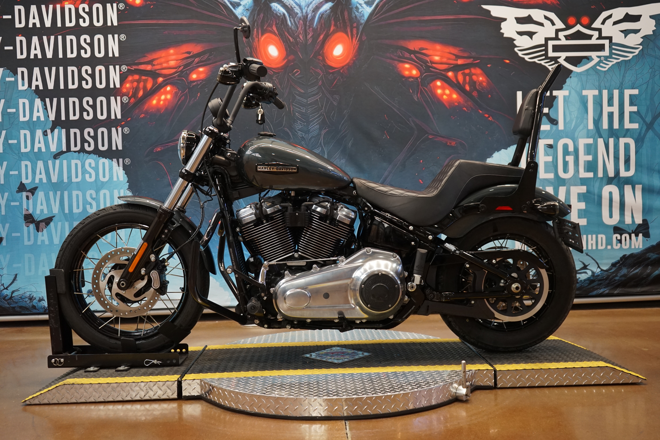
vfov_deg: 40.0
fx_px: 605
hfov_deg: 57.2
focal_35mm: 33
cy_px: 220
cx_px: 330
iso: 1250
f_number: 4
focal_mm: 33
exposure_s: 1/160
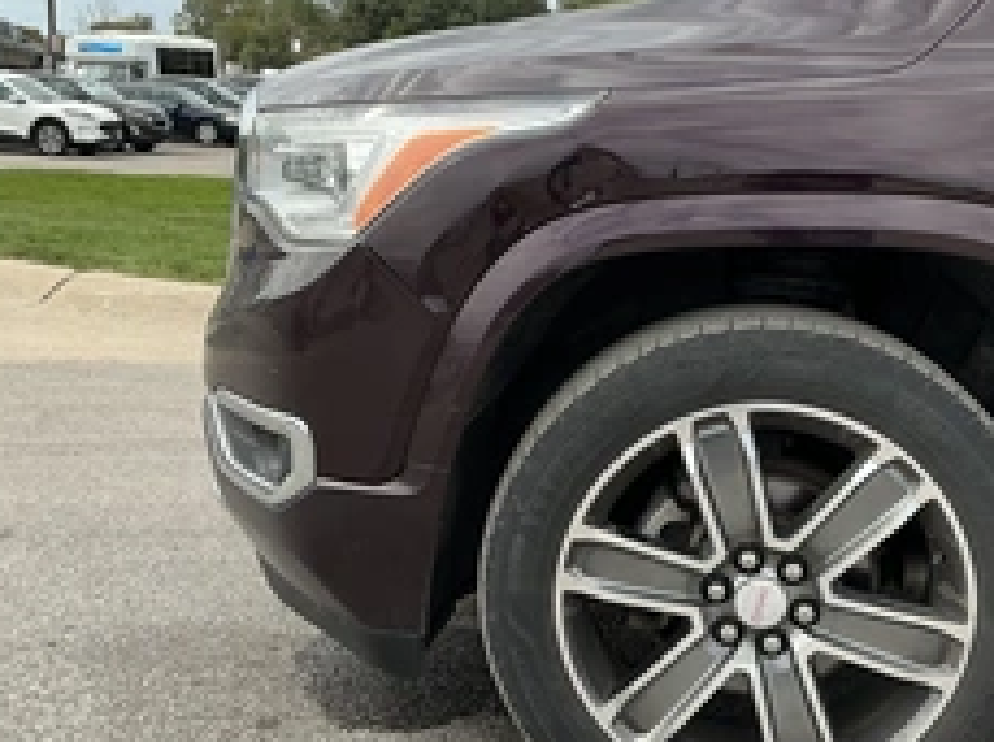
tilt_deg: -12.2
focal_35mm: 49
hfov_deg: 38.9
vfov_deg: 29.5
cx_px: 560
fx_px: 1405
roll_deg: -2.1
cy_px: 443
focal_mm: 3
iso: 25
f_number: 1.8
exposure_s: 1/1076
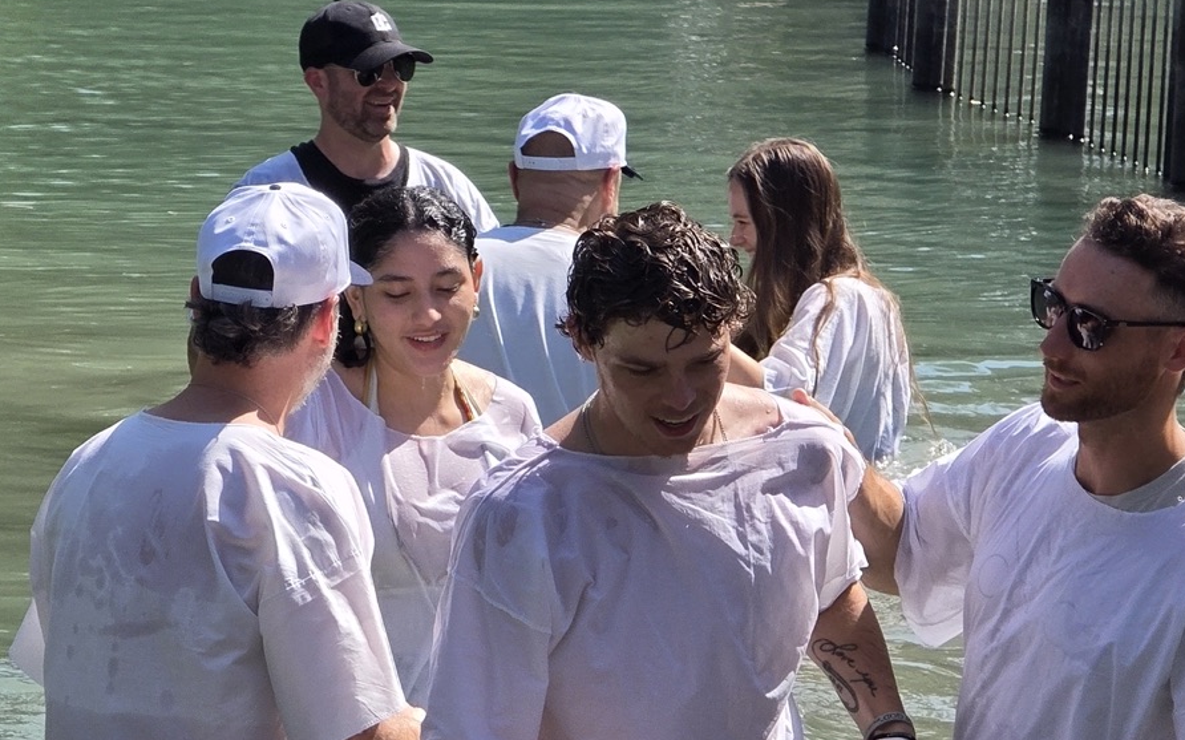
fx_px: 6619
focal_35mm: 205
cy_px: 626
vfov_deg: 6.4
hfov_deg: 10.2
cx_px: 392
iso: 64
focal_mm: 18.6
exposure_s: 1/820
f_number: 3.4
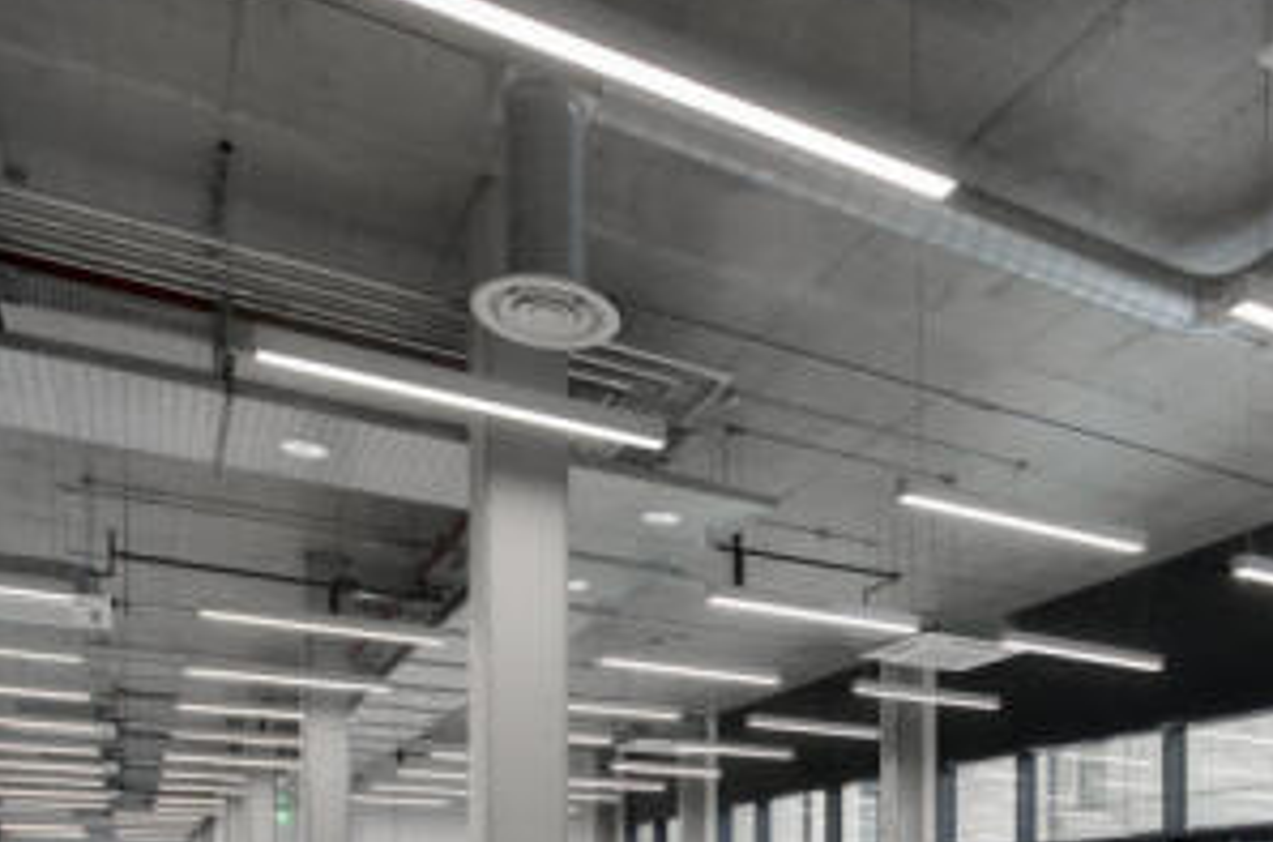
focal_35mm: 33
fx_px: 1164
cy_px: 898
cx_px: 910
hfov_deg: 55.3
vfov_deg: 34.9
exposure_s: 1/8
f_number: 8
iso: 100
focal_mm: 10
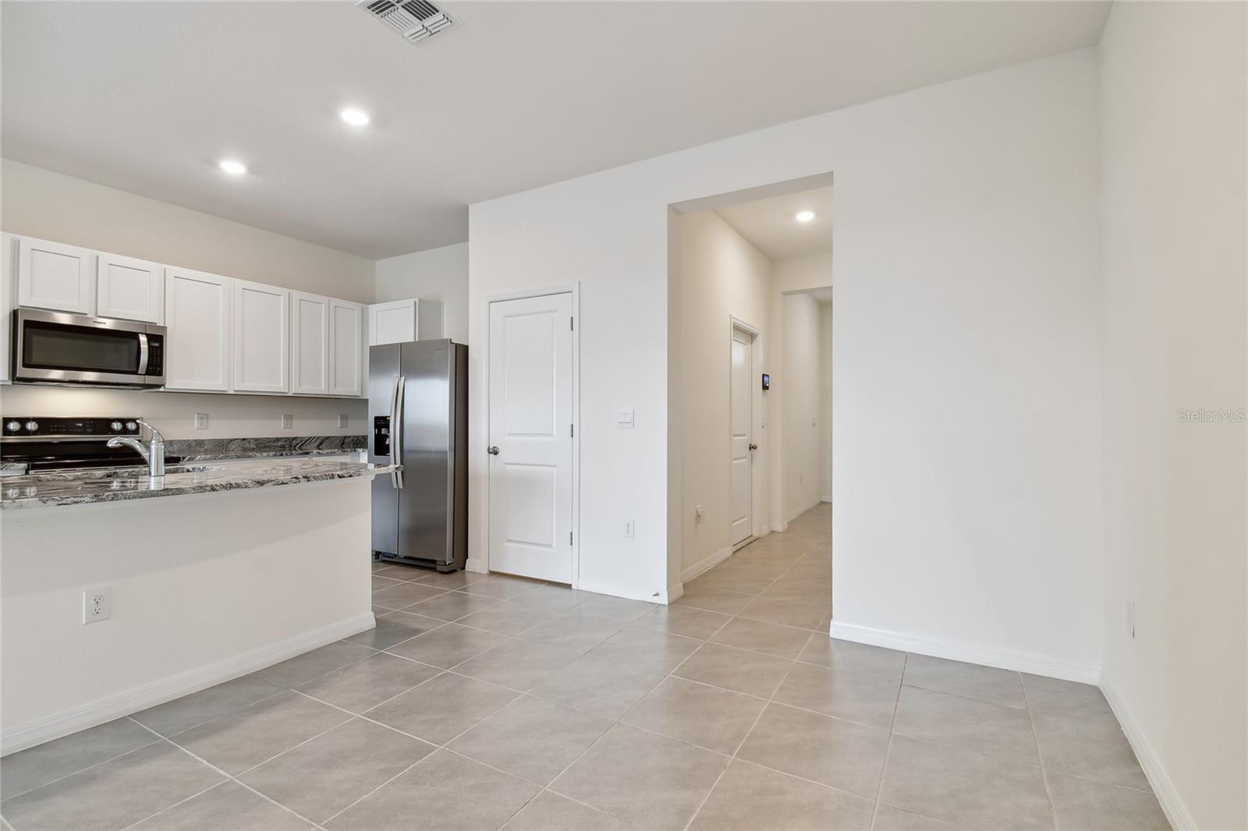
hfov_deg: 100.4
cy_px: 416
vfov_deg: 77.3
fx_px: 520
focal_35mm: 15
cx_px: 624
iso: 100
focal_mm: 10
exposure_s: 1/5
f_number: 7.1
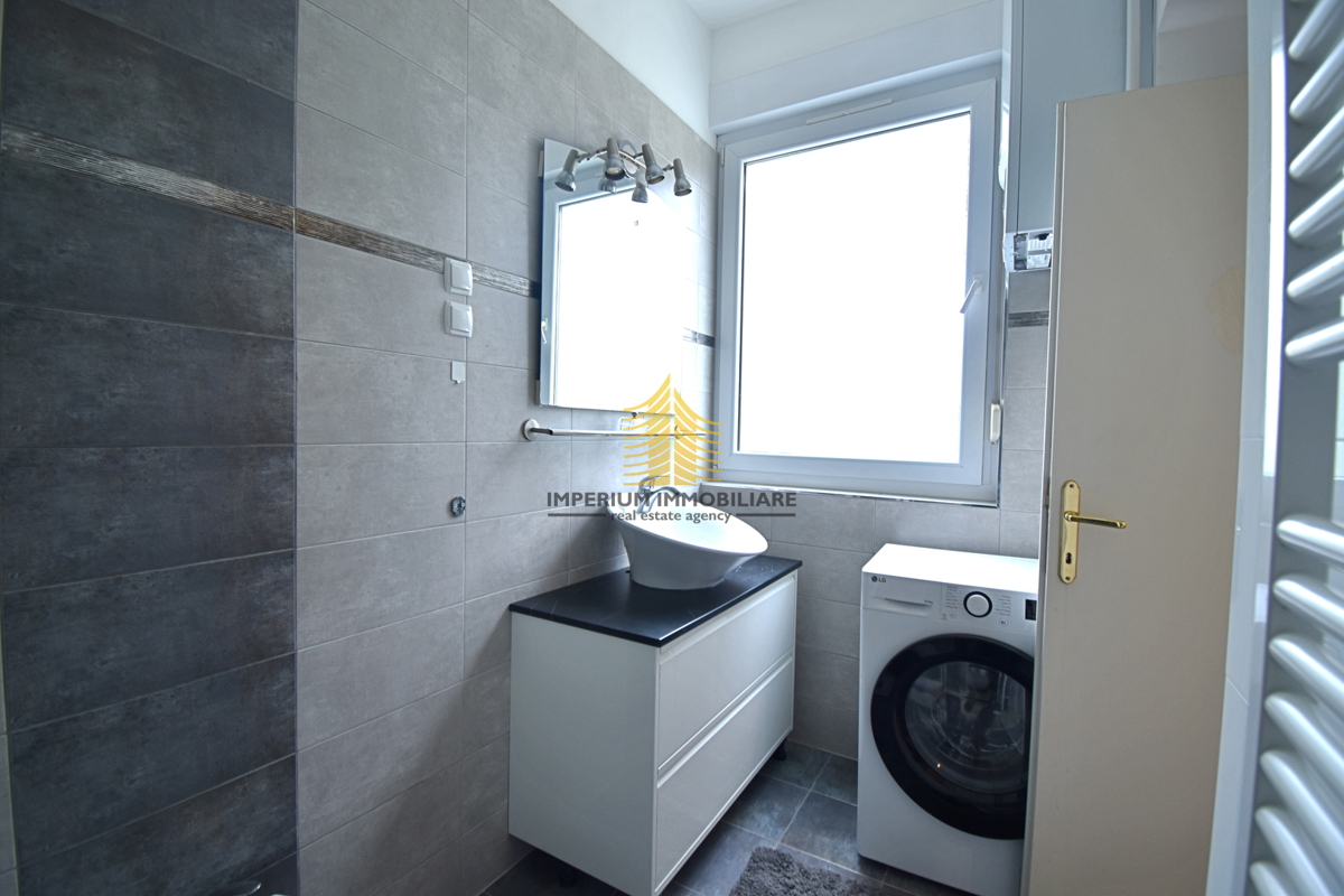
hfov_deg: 100.4
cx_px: 672
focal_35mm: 15
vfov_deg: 77.3
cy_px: 448
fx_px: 560
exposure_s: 1/30
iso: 180
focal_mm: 10
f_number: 4.5
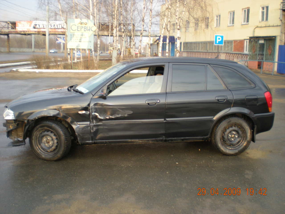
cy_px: 107
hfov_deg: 49.0
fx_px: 313
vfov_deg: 37.7
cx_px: 142
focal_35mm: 38
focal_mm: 6.3
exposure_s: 1/66.1
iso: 91
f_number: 3.1
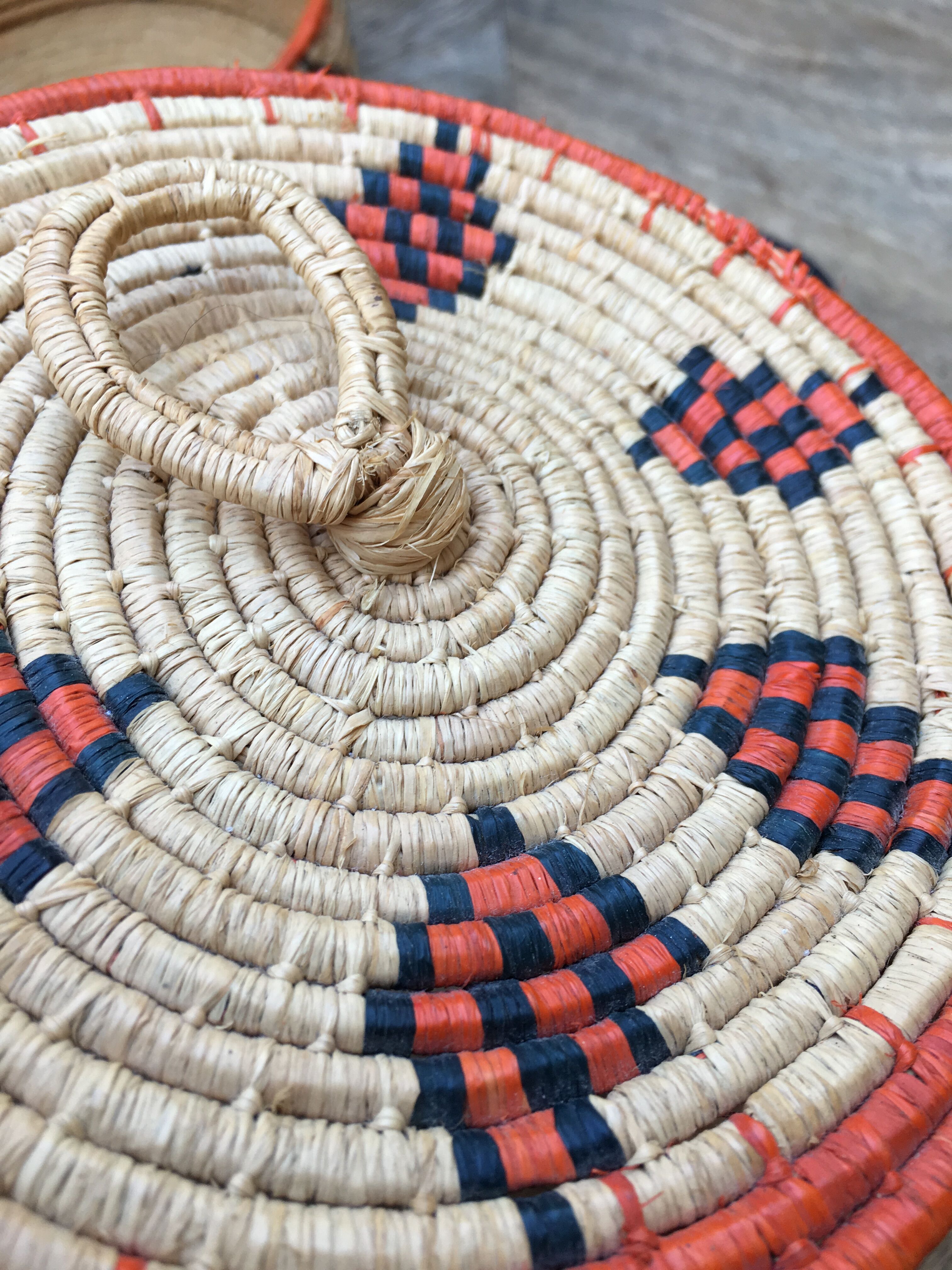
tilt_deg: -61.6
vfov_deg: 61.7
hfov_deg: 48.2
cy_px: 635
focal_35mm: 29
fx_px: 1063
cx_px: 476
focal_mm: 4.15
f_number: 2.2
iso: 25
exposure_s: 1/50
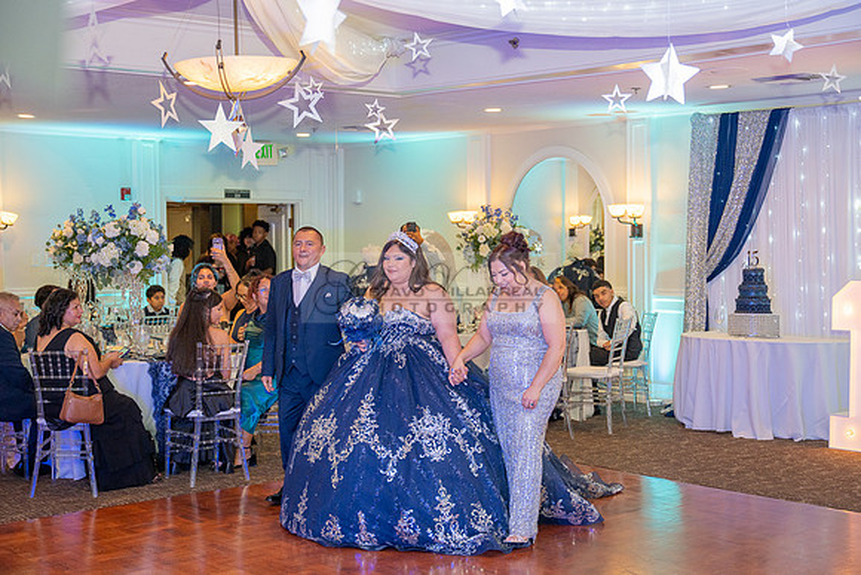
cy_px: 288
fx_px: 1244
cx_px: 430
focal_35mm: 52
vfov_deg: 26.0
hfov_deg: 38.2
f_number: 3.2
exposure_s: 1/200
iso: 1000
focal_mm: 52
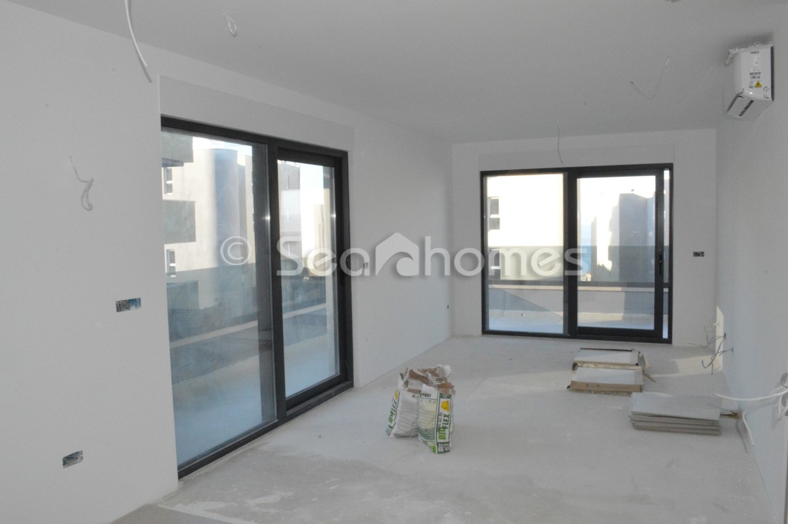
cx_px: 394
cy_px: 262
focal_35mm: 27
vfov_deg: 47.9
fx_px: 590
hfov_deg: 67.4
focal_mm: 18
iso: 3200
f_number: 3.5
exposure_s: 1/60
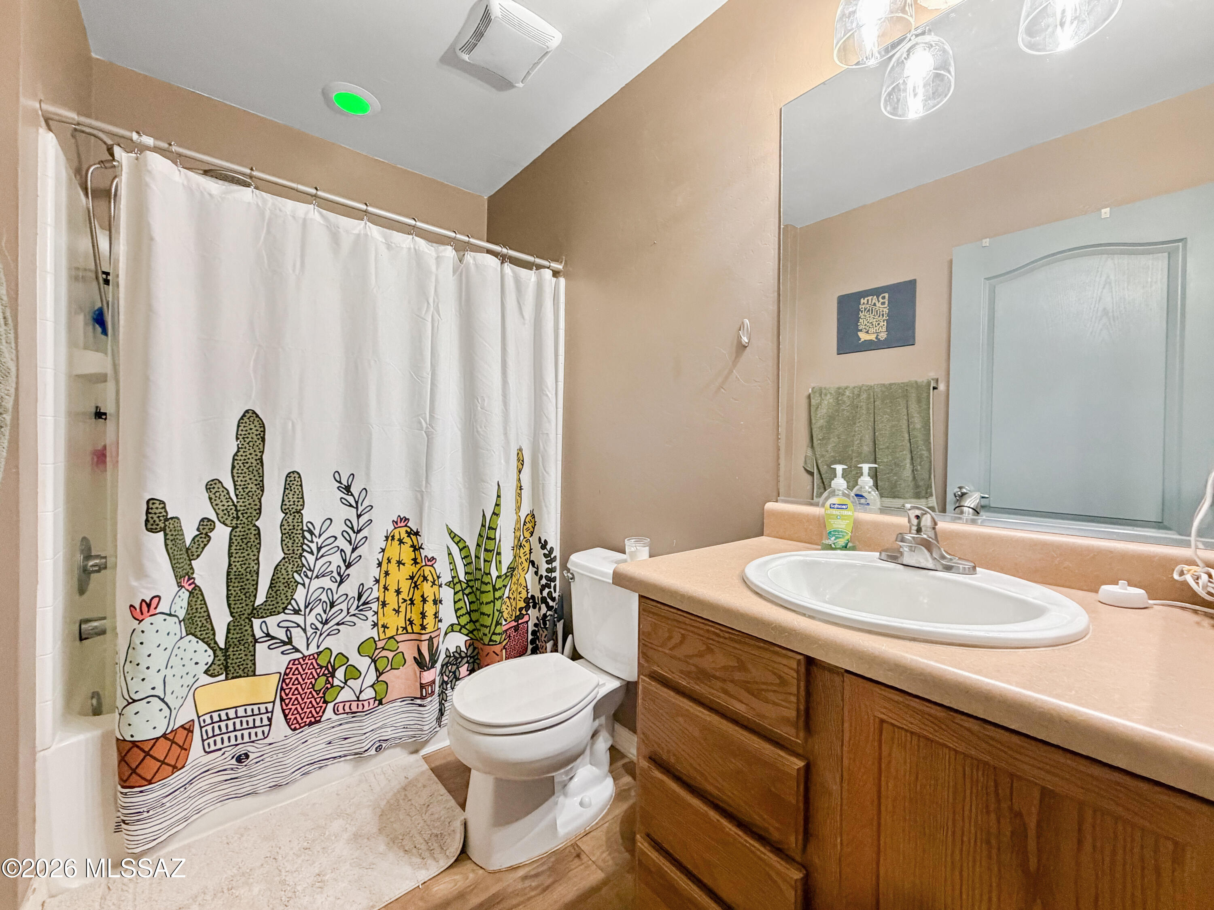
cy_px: 455
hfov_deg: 102.1
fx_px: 491
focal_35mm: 14
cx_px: 607
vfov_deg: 85.7
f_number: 2.2
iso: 320
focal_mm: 2.22
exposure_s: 1/60
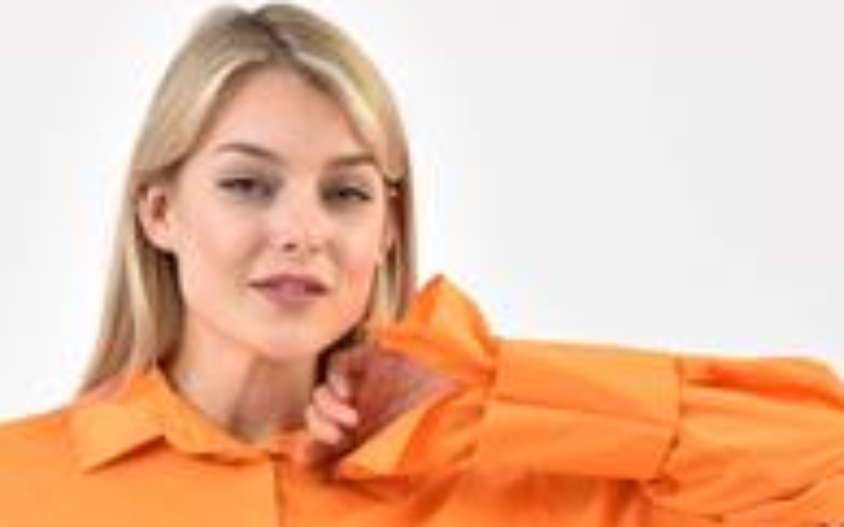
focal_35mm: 308
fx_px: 7080
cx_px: 296
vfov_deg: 4.2
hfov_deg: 6.8
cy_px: 762
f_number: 6.3
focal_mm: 130
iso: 100
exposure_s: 1/160
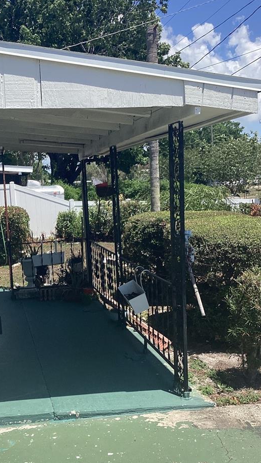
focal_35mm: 44
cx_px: 69
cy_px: 283
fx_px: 541
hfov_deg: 26.8
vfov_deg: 46.1
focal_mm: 3.3
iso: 25
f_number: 2.4
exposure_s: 1/1335
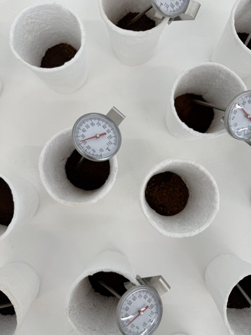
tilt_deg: -87.7
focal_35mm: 24
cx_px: 126
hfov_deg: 56.8
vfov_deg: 71.6
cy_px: 168
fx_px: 232
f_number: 1.78
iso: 64
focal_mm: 6.76
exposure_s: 1/198
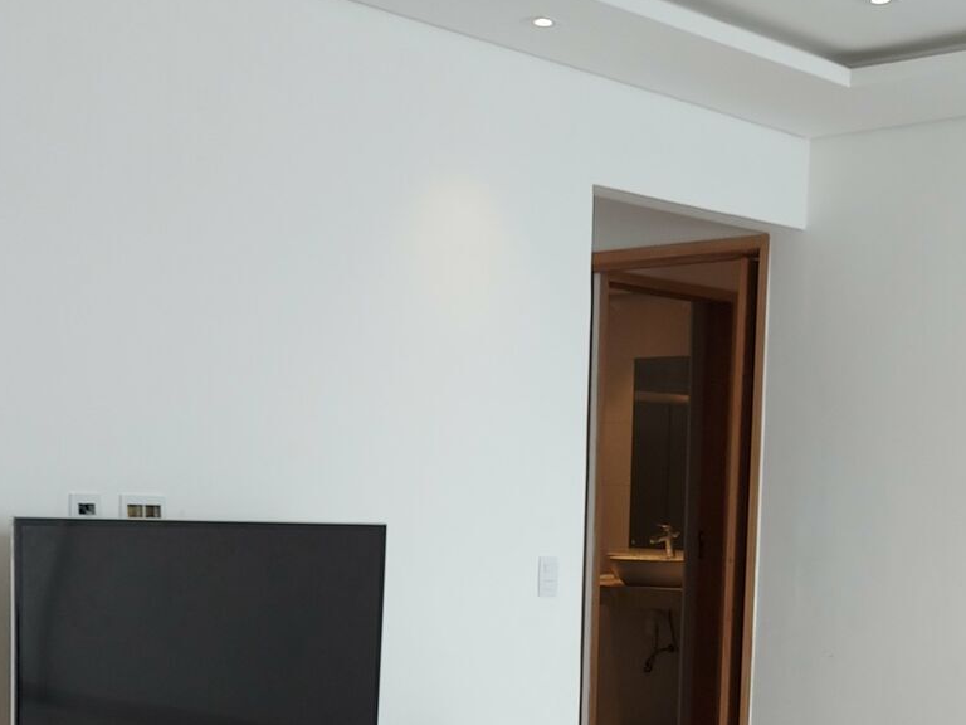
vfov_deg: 23.2
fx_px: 1674
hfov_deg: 32.0
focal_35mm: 60
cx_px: 610
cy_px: 758
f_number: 1.8
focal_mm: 5.23
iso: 32
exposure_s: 1/60
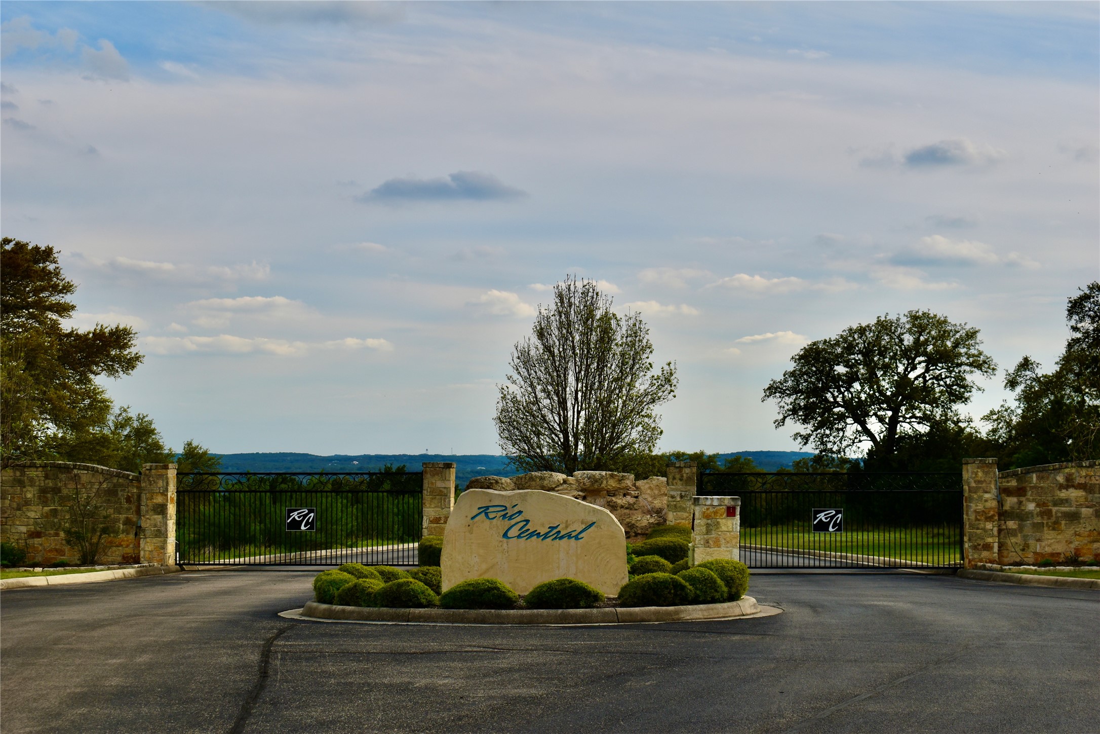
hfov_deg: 33.4
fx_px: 1833
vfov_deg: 22.6
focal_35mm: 60
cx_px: 550
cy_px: 367
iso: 100
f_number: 9
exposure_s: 1/320
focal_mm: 40
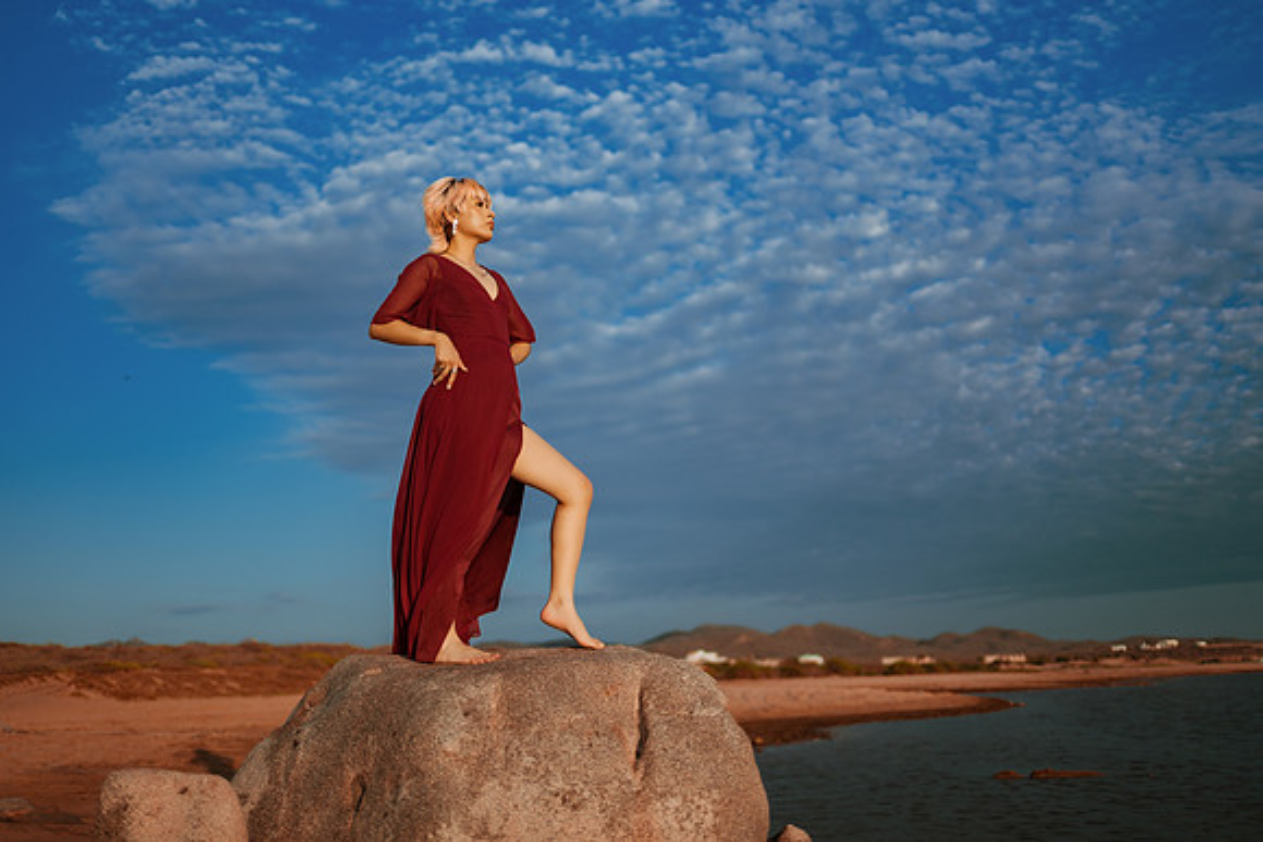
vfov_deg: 37.9
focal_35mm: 35
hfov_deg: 54.4
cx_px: 632
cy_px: 421
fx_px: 1228
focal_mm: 35
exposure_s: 1/8000
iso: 100
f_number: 1.4
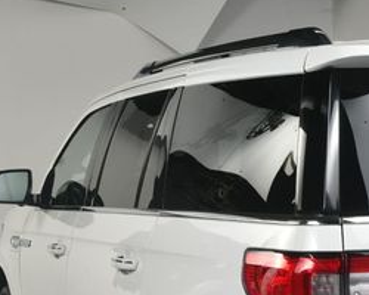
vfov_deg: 15.7
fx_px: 1048
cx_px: 388
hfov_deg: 19.3
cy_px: 304
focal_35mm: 96
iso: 100
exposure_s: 1/160
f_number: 13
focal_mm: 27
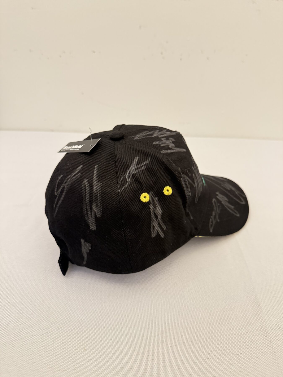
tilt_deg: -32.4
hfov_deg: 56.8
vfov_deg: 71.6
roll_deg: -1.2
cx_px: 142
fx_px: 262
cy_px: 188
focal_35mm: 24
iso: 800
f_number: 1.78
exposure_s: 1/50
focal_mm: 6.76
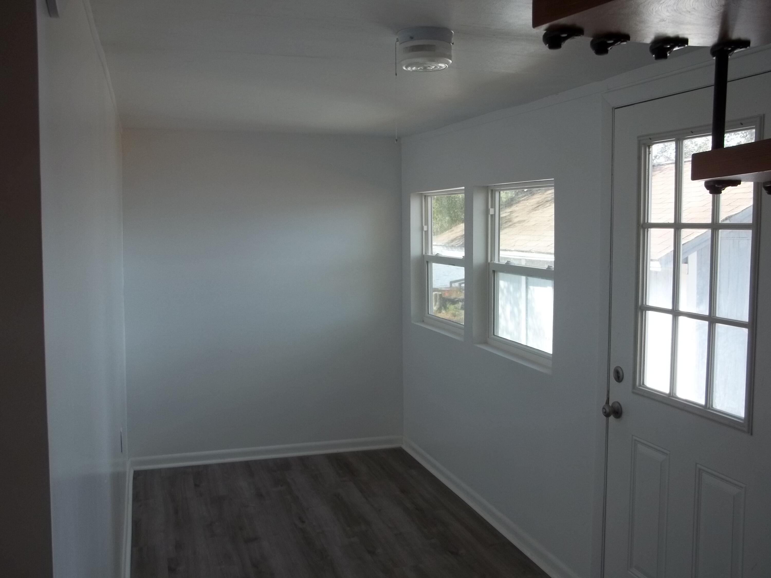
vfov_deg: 42.9
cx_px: 386
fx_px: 735
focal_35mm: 33
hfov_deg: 55.4
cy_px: 289
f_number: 3.3
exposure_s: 1/60
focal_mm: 5.9
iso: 64
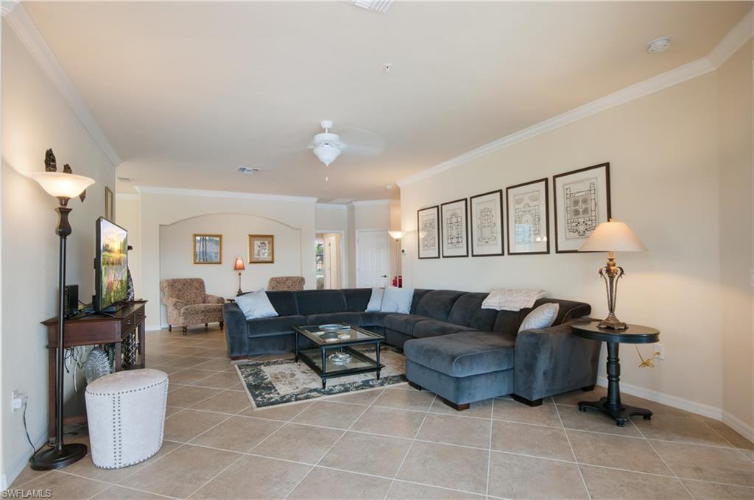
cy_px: 250
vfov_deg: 67.2
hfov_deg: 90.1
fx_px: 376
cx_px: 377
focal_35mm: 18
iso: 200
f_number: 8
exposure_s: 1/4
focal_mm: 12
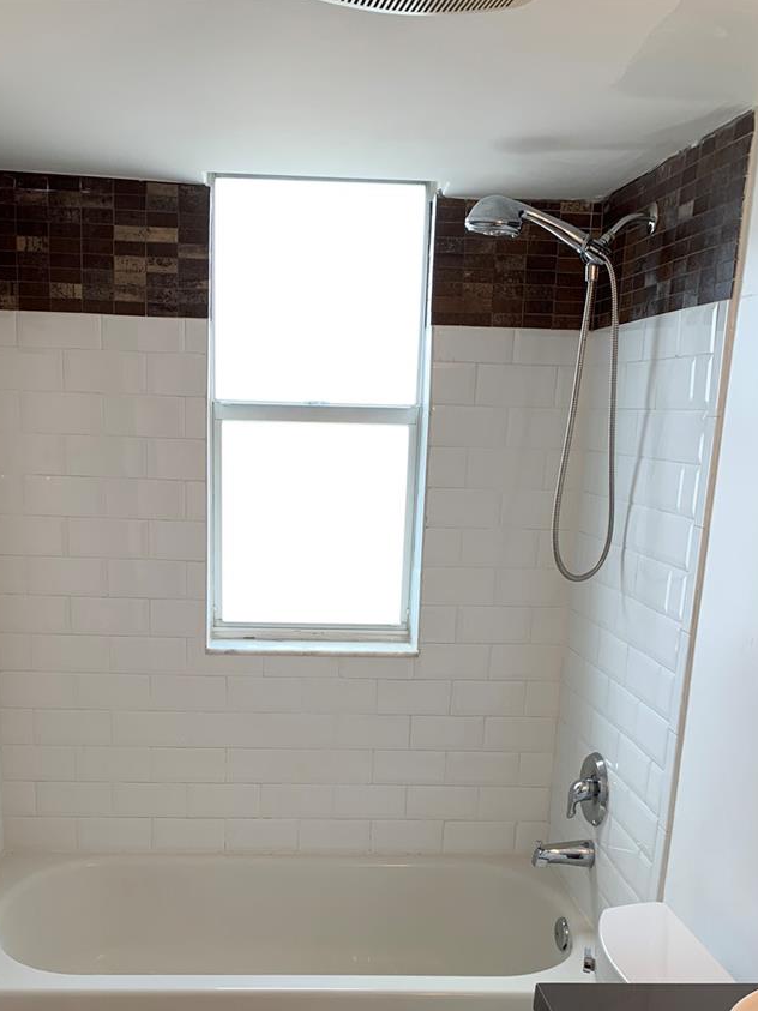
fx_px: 1081
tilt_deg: -12.6
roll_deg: -0.6
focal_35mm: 37
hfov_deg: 38.5
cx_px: 313
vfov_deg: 48.8
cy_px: 715
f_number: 1.8
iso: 25
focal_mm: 4.25
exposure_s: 1/120
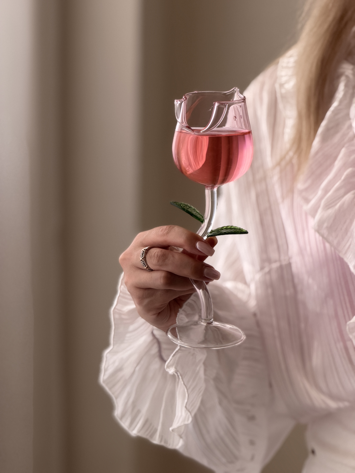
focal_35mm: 100
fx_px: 1367
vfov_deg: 19.6
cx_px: 178
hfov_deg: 14.8
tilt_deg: -19.1
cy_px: 236
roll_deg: +0.3
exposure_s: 1/121
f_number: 2.8
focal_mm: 16.89
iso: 160
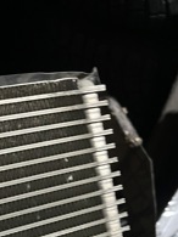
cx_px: -39
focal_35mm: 64
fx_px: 439
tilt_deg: -65.3
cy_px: 263
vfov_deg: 27.6
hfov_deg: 21.2
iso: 640
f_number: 1.6
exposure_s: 1/33
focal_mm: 5.1
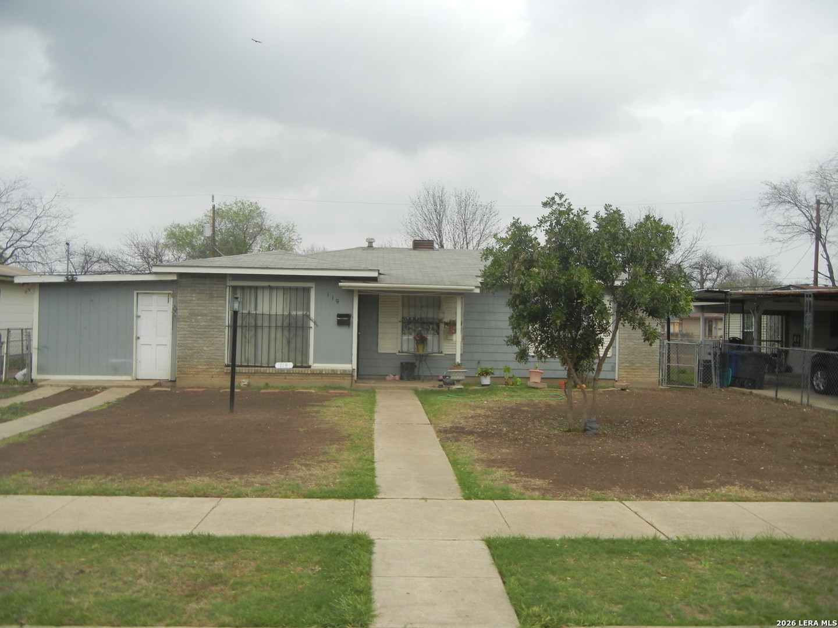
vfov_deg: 46.8
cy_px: 314
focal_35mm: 30
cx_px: 419
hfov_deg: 60.0
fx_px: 726
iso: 160
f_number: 7
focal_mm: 5.4
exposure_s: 1/250
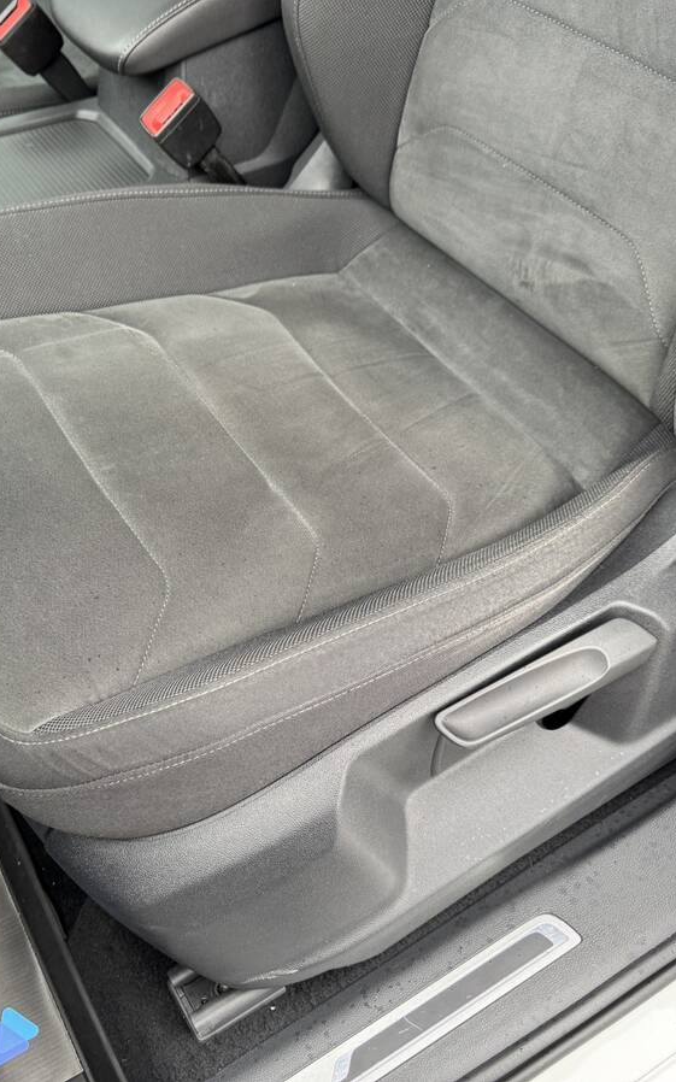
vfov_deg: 56.7
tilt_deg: -51.1
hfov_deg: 36.7
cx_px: 206
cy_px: 541
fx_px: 1003
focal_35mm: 34
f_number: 1.78
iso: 200
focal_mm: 6.76
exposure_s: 1/82
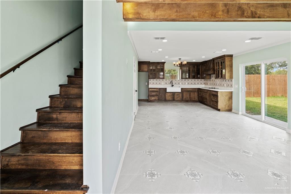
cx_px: 146
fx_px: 121
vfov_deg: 77.3
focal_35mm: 15
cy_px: 97
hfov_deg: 100.4
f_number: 9
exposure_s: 1/15
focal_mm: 15
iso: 250
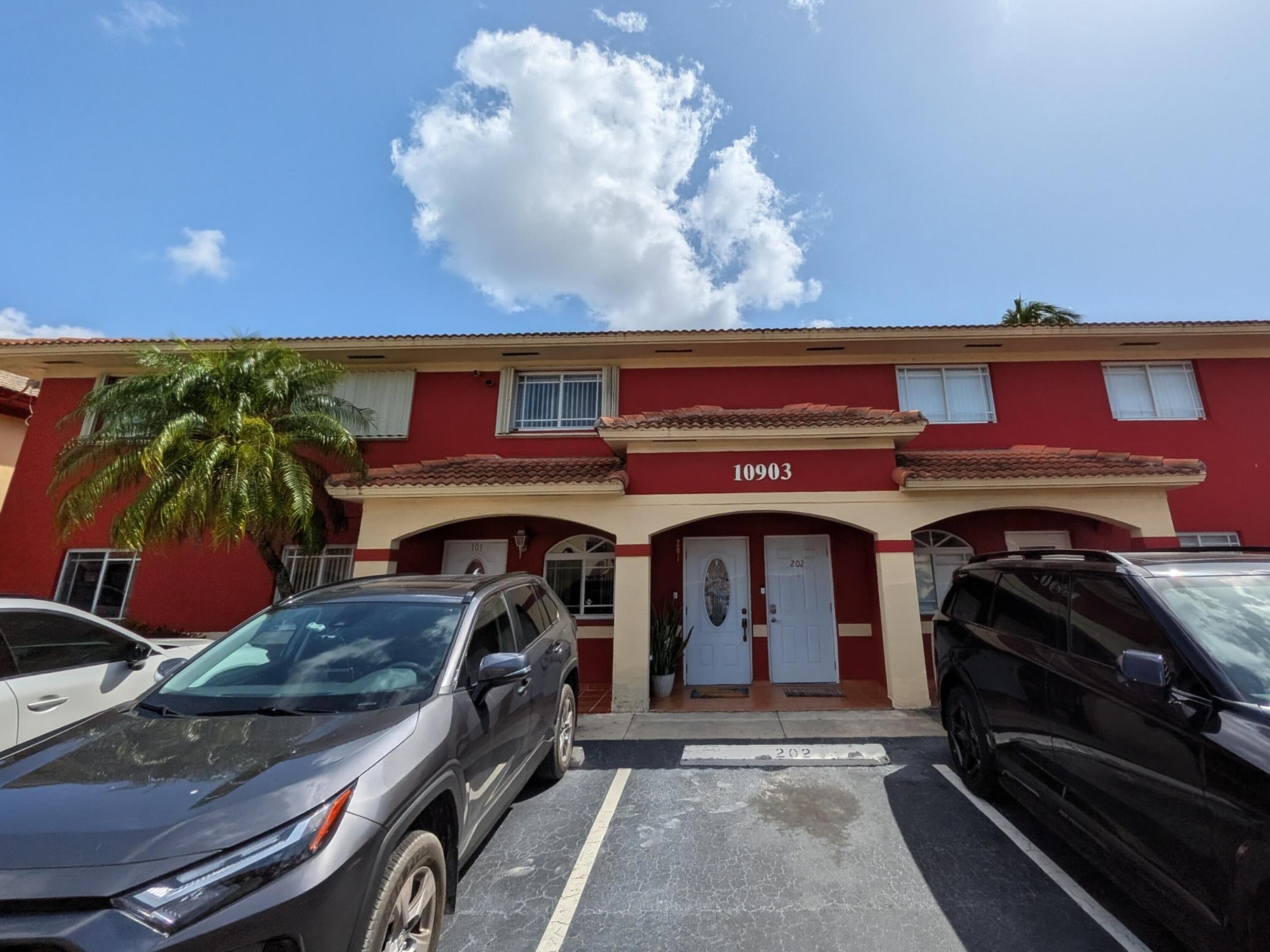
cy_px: 476
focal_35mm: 13
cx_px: 635
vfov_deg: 89.9
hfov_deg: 106.2
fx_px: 477
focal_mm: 1.54
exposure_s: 1/2179
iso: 23
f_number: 2.2
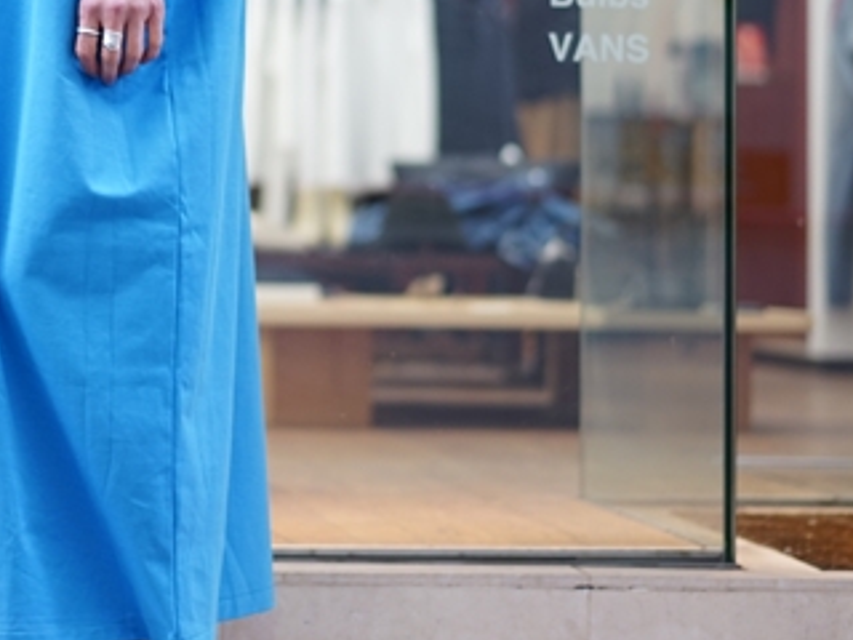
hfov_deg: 14.8
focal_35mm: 132
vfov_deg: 11.2
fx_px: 3253
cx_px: 123
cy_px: 44
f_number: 1.8
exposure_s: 1/60
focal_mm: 55
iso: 200
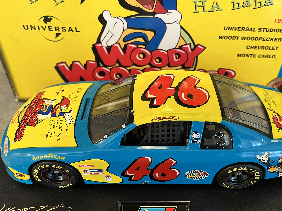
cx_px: 157
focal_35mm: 31
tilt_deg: -38.9
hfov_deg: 58.2
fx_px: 253
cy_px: 100
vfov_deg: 45.4
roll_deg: -1.8
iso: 200
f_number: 1.5
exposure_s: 1/60
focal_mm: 5.7
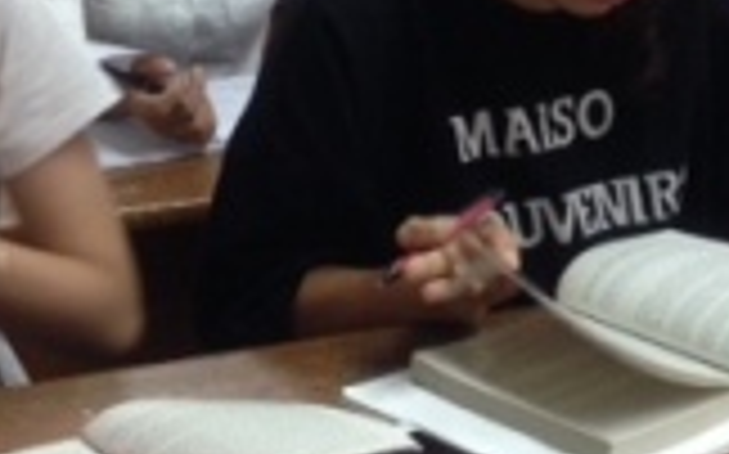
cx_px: 538
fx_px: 2283
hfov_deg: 18.0
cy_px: -63
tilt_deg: -8.5
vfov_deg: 11.2
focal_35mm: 115
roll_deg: -0.8
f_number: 2.4
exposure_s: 1/20
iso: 125
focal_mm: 4.12
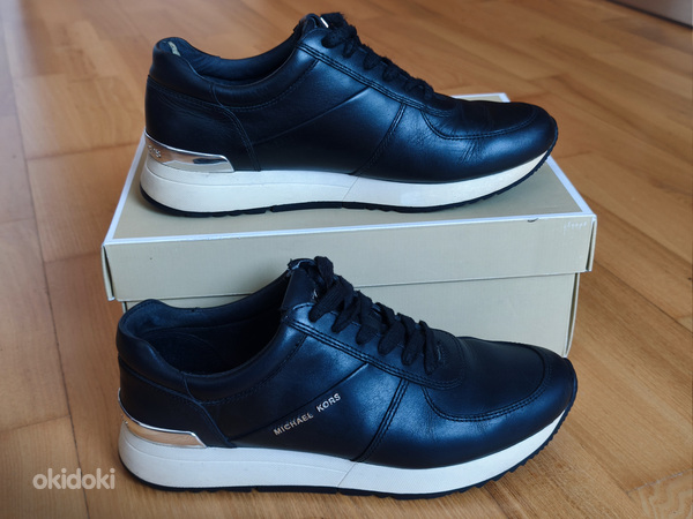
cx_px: 346
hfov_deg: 46.8
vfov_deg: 36.0
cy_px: 260
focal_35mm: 40
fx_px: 801
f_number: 1.6
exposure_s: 1/50
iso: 800
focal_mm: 6.57
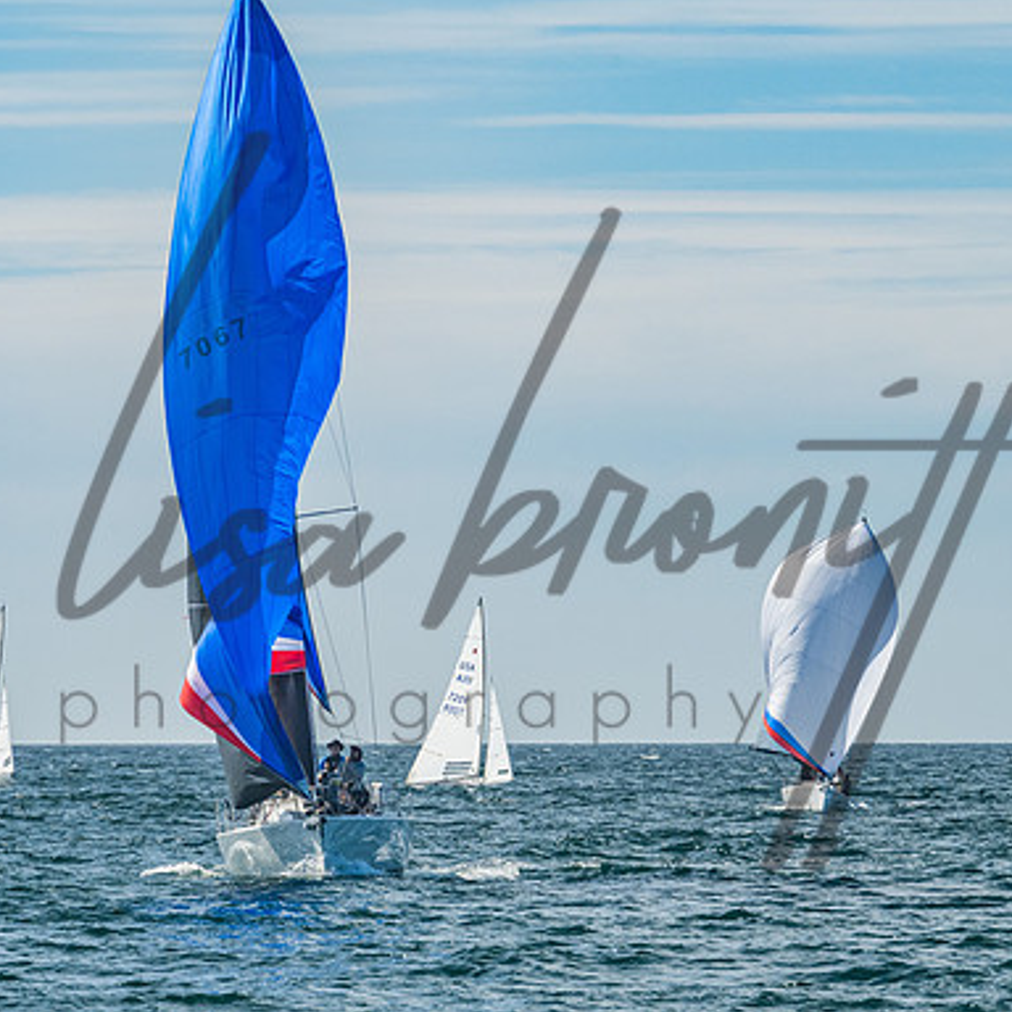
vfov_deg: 5.3
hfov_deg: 5.3
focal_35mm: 330
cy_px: 646
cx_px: 430
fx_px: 10915
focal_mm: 200
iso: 400
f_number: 10
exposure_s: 1/640
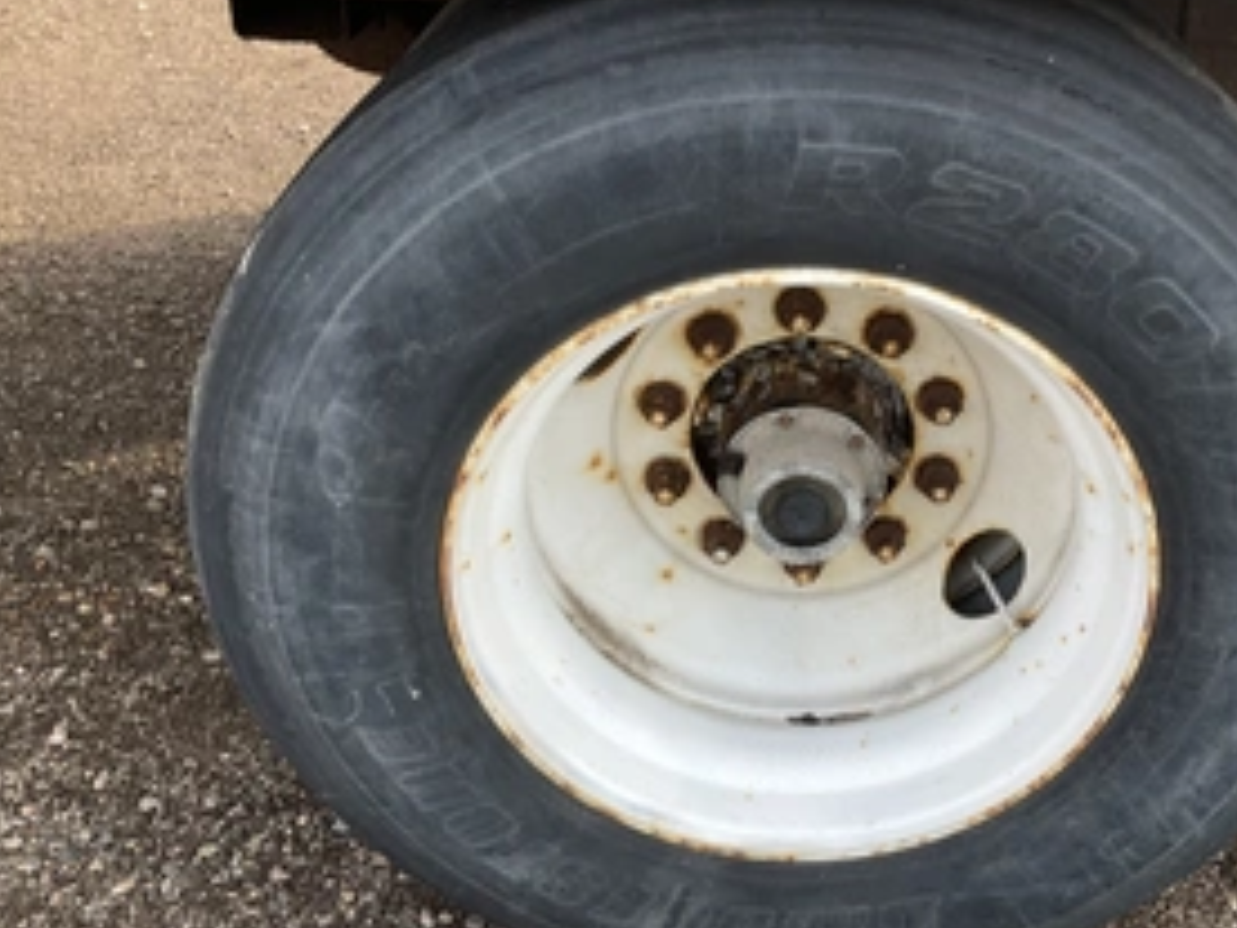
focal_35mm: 42
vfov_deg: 34.3
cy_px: 466
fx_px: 1501
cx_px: 834
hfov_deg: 44.1
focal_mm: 3
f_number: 1.8
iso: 16
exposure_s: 1/127
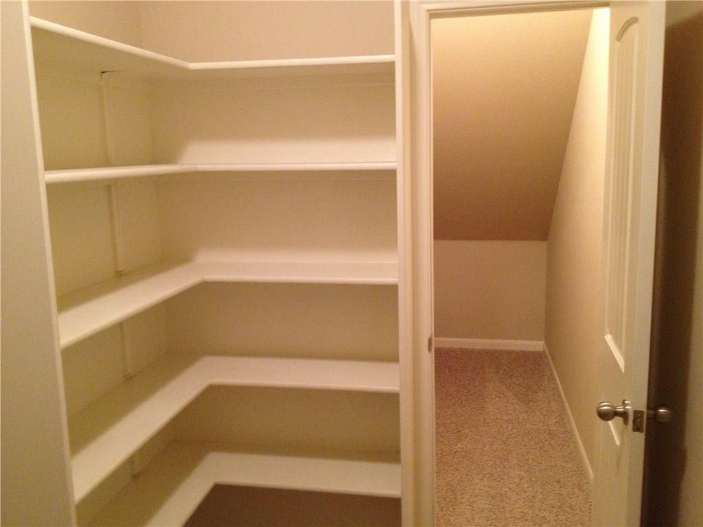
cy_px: 264
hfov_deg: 52.6
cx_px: 352
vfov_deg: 40.7
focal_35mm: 35
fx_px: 711
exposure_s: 1/20
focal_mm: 4.28
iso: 320
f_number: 2.4
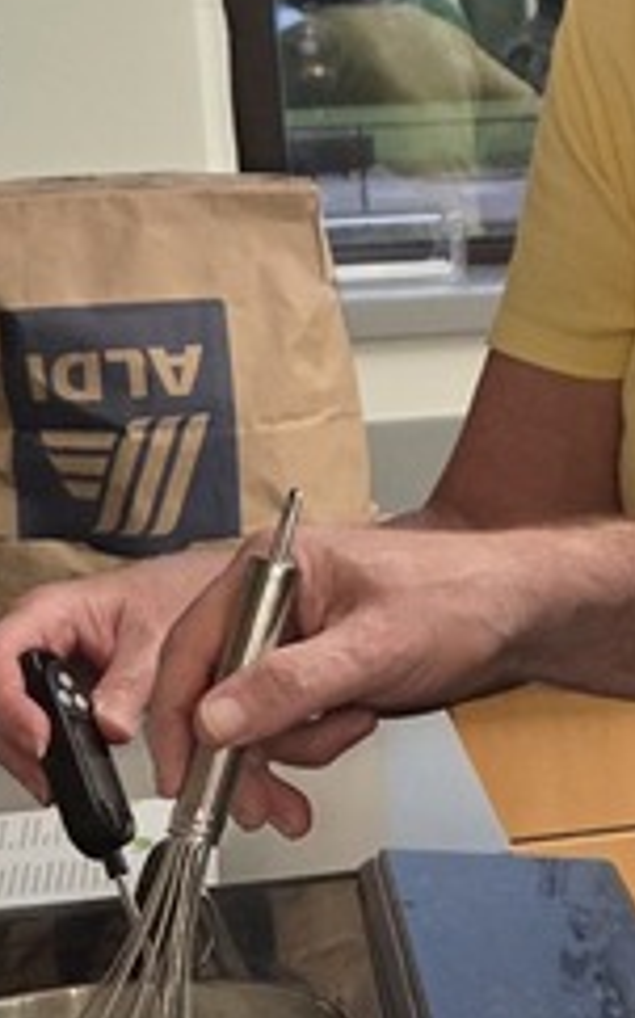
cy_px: 463
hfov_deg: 12.2
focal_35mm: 103
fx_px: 2855
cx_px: 913
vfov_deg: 20.2
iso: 500
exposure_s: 1/120
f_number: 1.8
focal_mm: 5.4
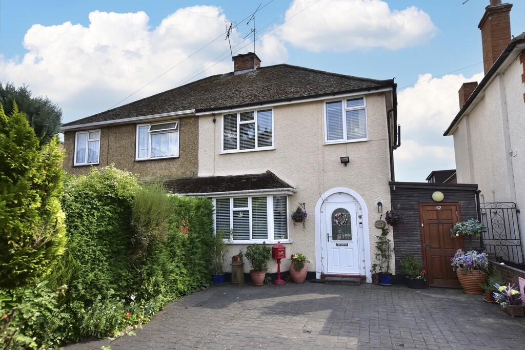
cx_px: 262
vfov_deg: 53.1
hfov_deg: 73.7
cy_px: 175
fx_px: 350
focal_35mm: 24
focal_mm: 16
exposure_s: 1/800
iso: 640
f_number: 8
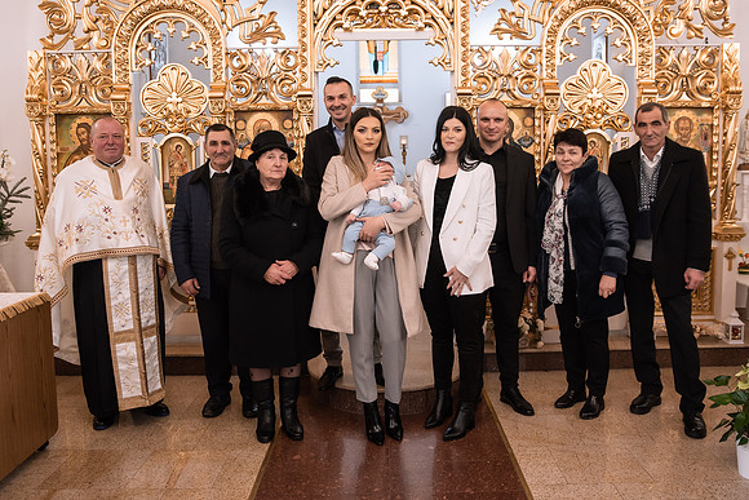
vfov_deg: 40.0
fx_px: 685
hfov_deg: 57.3
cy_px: 217
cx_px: 390
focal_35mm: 33
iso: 800
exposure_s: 1/125
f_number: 2.8
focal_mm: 29
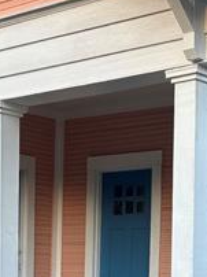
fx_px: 791
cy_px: 292
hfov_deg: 14.9
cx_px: 118
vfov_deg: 19.2
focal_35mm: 99
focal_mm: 5.96
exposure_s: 1/121
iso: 40
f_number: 1.6
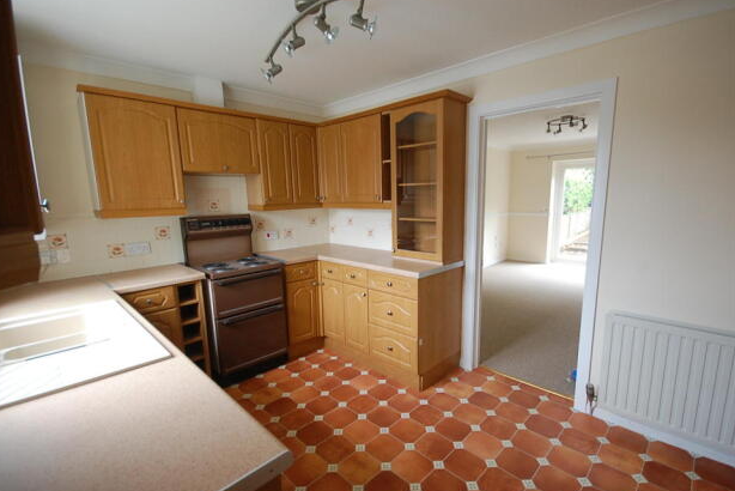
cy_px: 253
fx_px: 327
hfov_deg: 96.7
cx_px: 382
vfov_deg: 73.8
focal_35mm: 16
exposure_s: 1/13
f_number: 4
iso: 800
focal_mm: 10
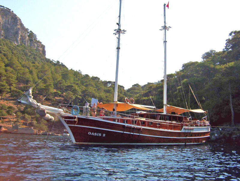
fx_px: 250
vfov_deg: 39.8
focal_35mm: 36
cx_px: 120
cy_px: 90
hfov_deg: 51.2
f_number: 5.24
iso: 100
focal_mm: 5.54
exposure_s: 1/752
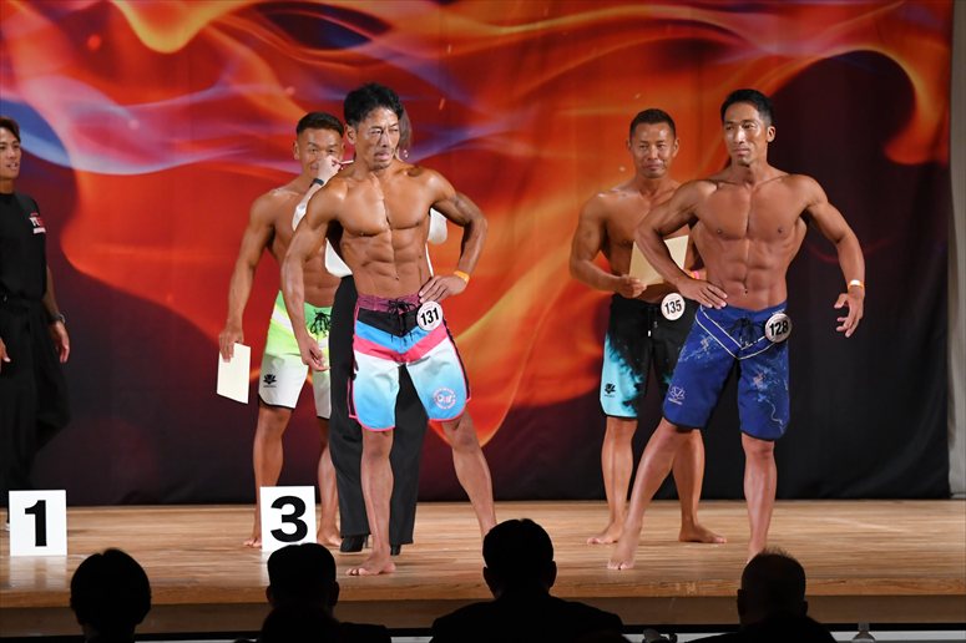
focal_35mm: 202
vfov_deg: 6.8
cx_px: 483
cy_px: 322
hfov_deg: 10.2
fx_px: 5418
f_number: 5.6
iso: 3200
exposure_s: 1/400
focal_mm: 135
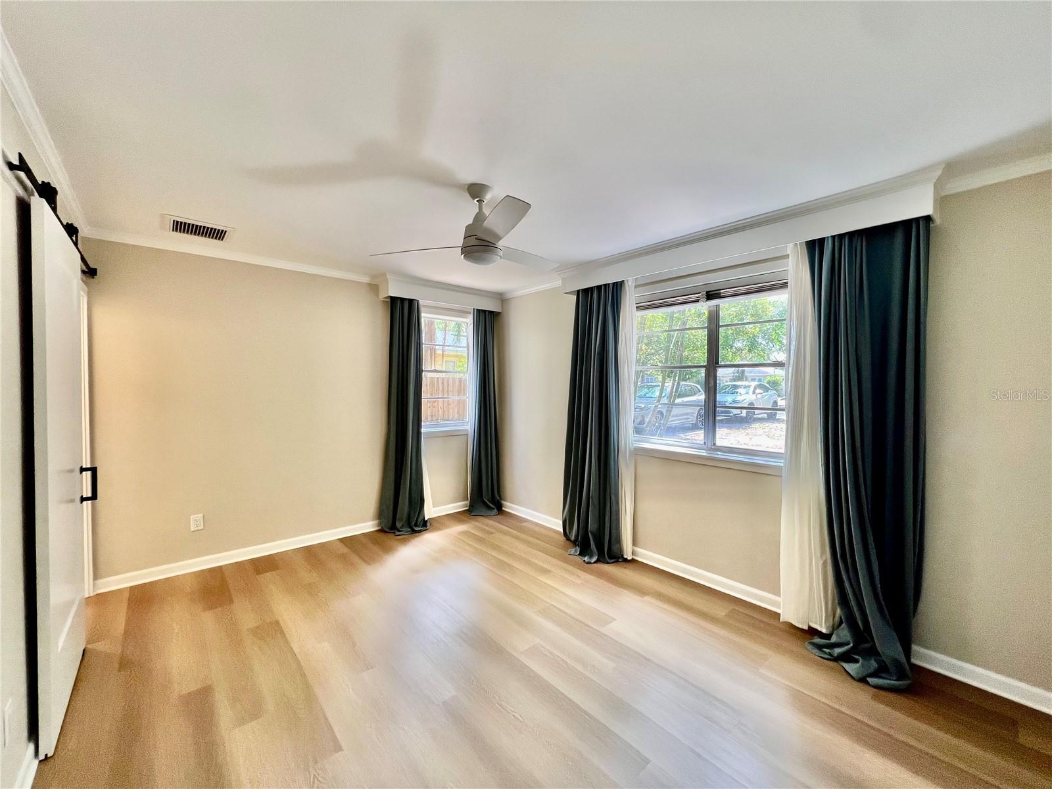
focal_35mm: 13
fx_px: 395
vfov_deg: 89.9
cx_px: 526
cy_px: 394
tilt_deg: -1.2
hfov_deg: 106.2
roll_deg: +0.4
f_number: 1.8
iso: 50
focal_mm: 1.57
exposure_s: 1/120
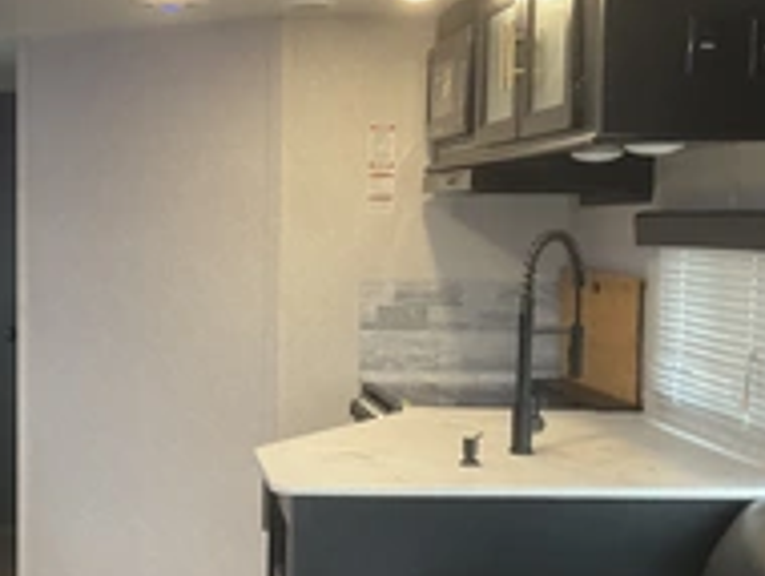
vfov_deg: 24.1
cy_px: 334
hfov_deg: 30.8
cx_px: 145
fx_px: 1350
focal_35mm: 61
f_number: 1.8
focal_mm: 3
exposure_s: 1/57
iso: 320
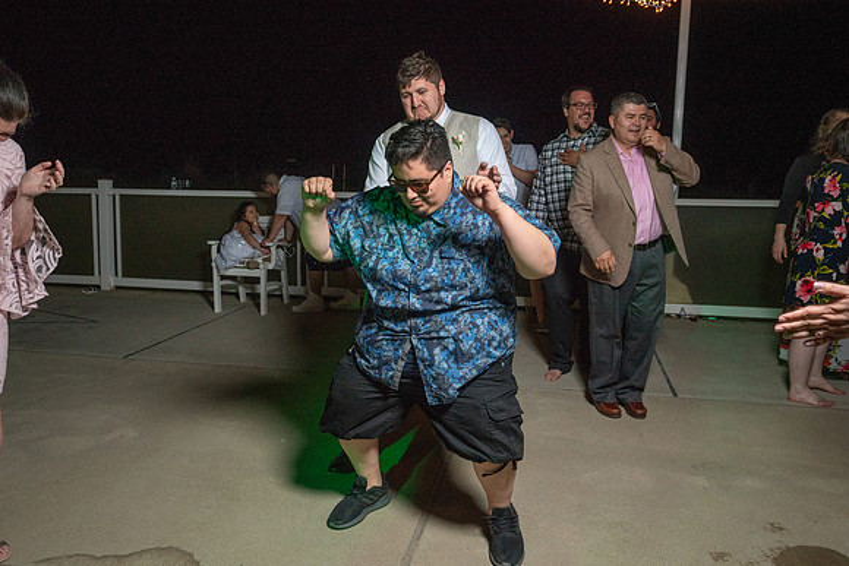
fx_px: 668
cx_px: 424
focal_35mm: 28
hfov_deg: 64.9
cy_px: 251
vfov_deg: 45.9
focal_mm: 24
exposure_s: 1/250
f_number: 5.6
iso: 2000
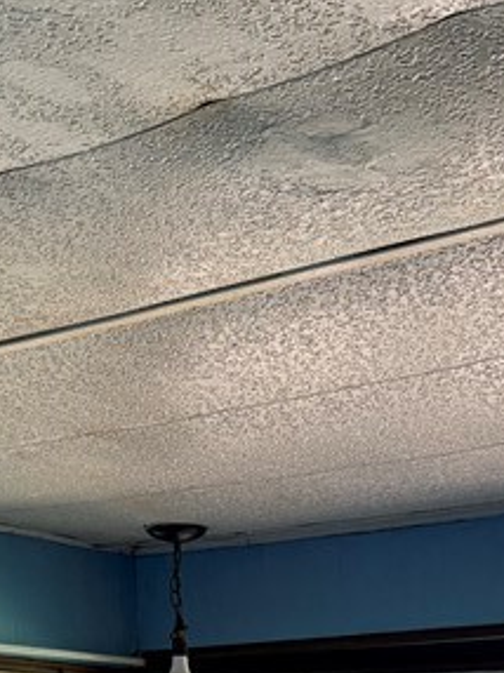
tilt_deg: -3.1
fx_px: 1672
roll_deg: -0.1
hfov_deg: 16.9
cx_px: 464
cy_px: 951
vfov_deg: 20.2
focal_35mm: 86
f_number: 1.78
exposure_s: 1/120
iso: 200
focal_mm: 6.76
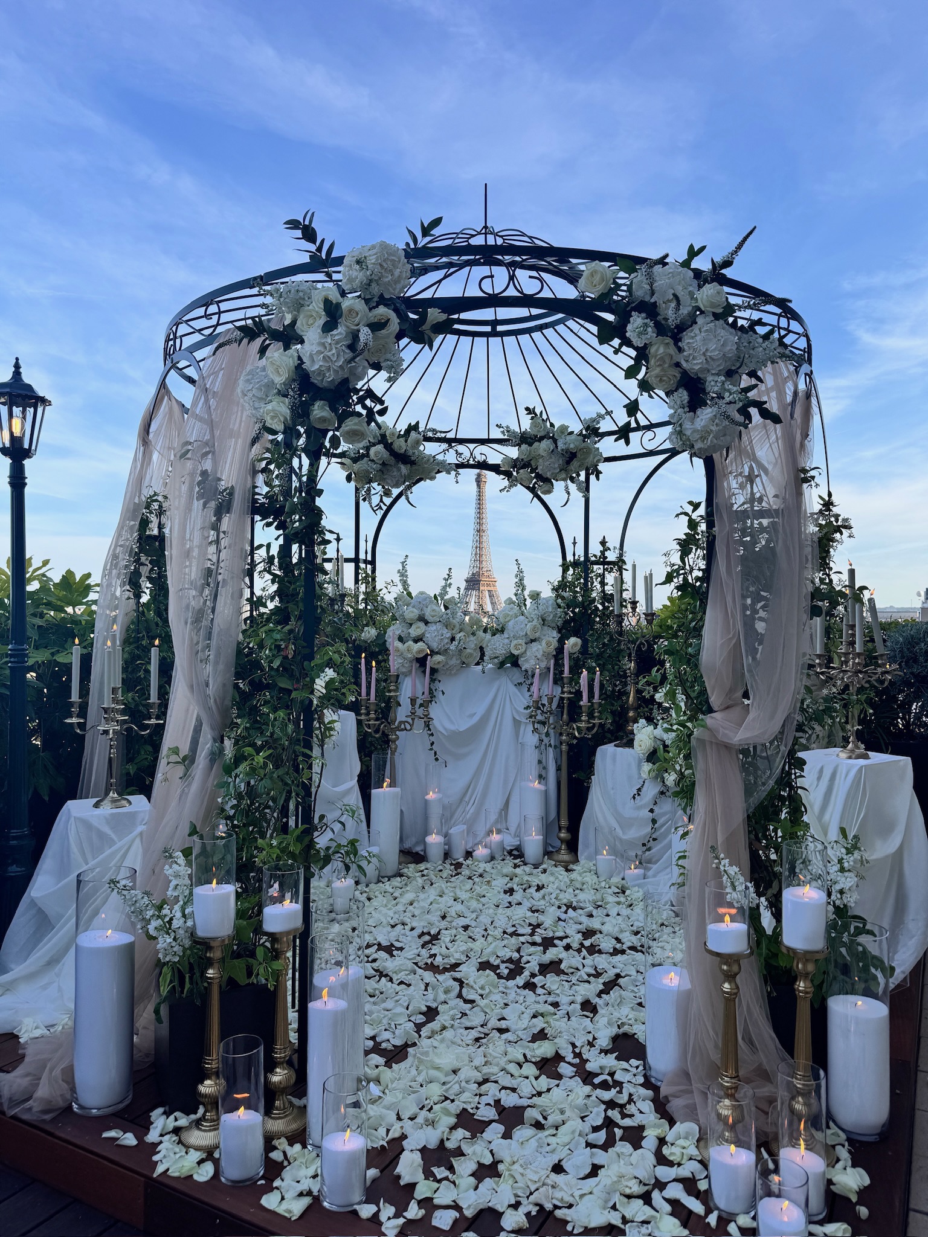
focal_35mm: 24
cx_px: 464
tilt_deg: +0.7
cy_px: 618
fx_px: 858
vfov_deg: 71.6
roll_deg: +0.1
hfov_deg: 56.8
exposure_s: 1/2174
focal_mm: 6.76
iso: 80
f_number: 1.78
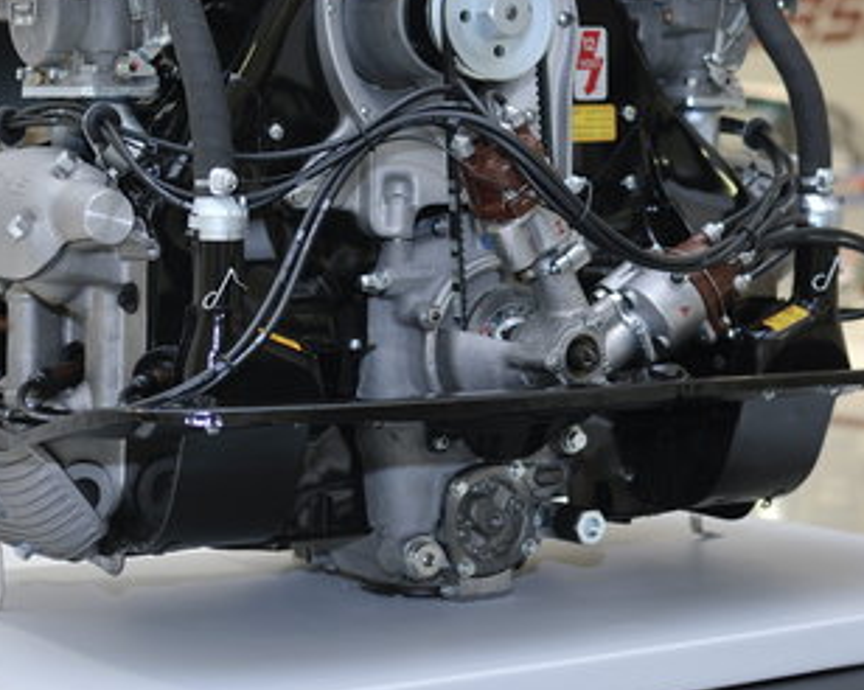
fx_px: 2451
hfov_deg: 20.0
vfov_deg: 16.0
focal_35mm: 96
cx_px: 463
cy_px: 181
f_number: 2.5
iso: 200
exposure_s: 1/80
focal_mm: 35
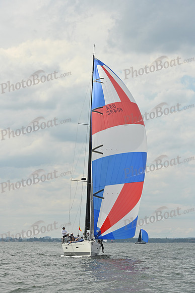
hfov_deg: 14.0
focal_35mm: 98
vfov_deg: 20.8
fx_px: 796
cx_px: 98
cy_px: 146
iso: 320
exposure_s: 1/1600
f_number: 9
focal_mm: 98
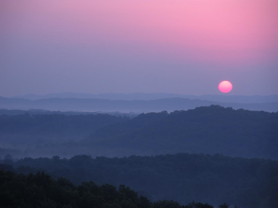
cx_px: 139
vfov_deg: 8.2
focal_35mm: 180
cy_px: 104
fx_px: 1446
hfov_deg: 11.0
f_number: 5.6
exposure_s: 1/25
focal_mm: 31.5
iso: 64
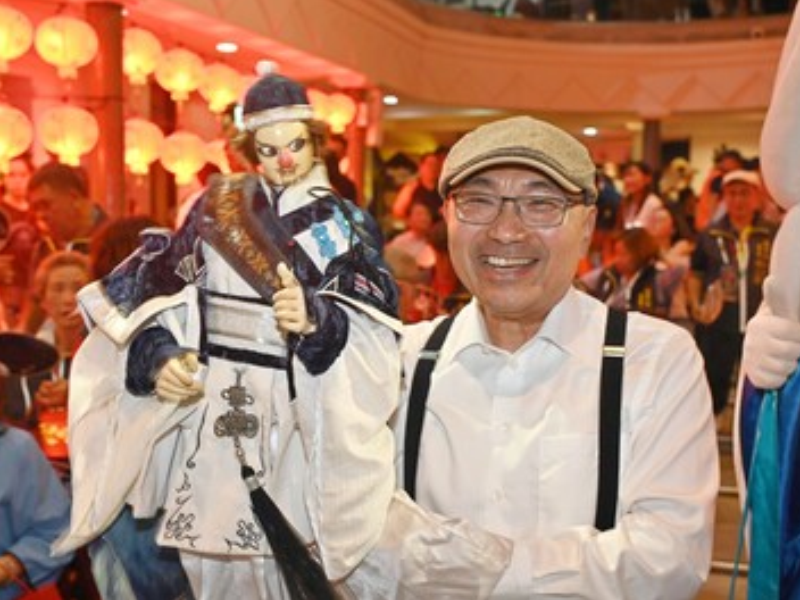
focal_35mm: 35
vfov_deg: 40.7
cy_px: 299
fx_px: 809
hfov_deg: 52.6
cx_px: 416
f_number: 4
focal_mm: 32
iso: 2000
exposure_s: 1/60
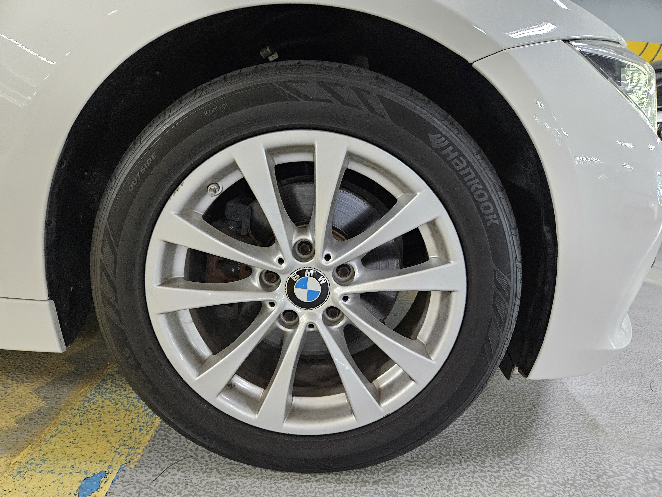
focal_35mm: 23
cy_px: 248
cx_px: 331
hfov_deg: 73.9
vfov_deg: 58.9
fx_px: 440
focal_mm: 5.4
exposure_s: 1/60
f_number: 1.8
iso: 800
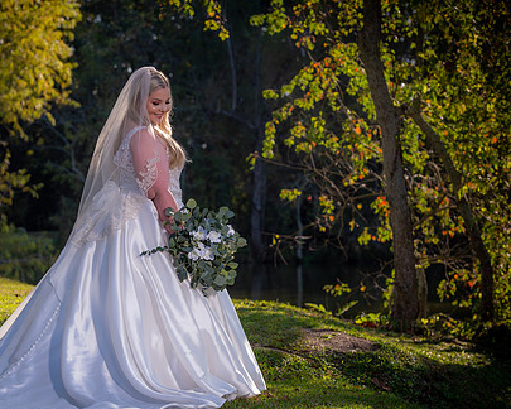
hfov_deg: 14.0
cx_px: 155
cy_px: 227
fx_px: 2072
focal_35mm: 137
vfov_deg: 11.3
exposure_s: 1/125
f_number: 5.6
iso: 100
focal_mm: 102
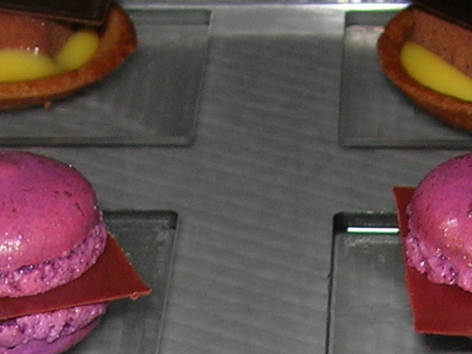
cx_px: 213
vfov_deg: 8.2
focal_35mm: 173
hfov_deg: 11.4
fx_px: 2359
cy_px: 689
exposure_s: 1/60.1
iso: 64
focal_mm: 7.8
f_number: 4.8
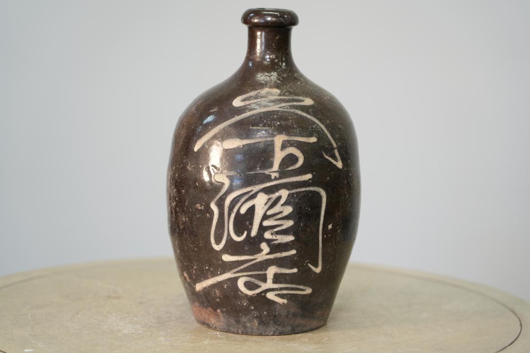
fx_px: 1546
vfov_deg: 13.0
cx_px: 265
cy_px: 176
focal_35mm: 105
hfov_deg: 19.5
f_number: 4
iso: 1250
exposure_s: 1/125
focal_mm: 105
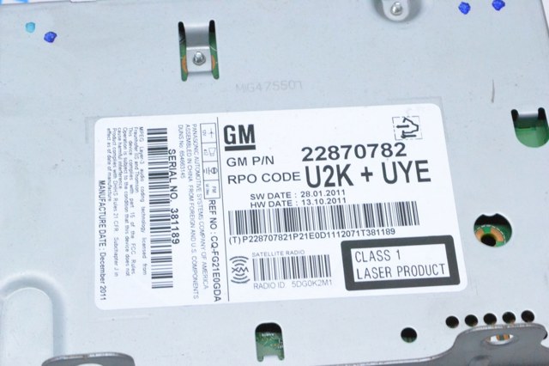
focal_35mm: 82
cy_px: 183
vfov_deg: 16.5
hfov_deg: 24.6
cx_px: 274
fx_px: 1257
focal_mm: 55
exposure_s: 1/100
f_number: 14
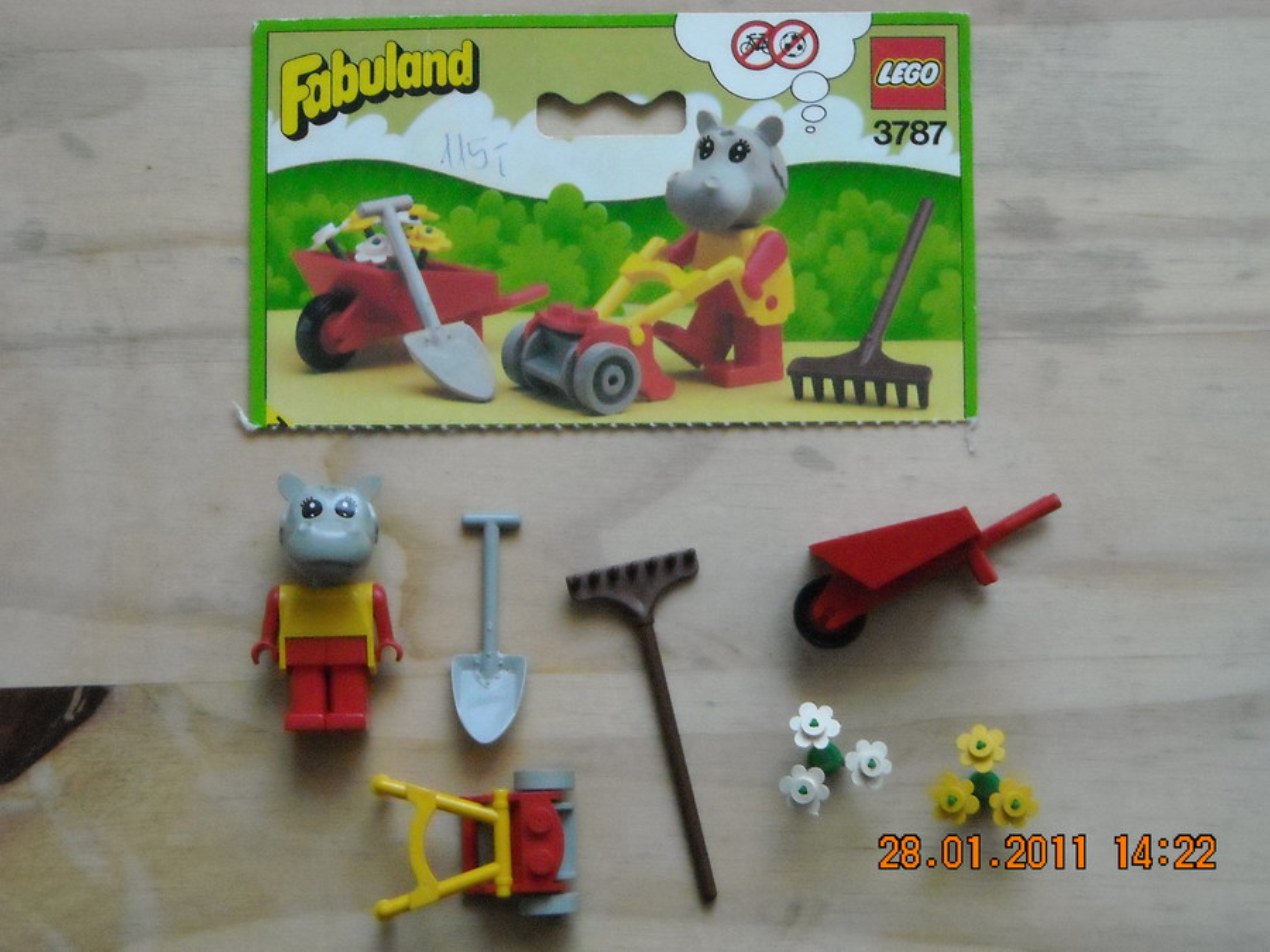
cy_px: 476
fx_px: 3449
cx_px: 635
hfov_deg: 20.9
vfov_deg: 15.7
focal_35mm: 94
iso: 800
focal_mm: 15.32
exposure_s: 1/71
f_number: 4.4
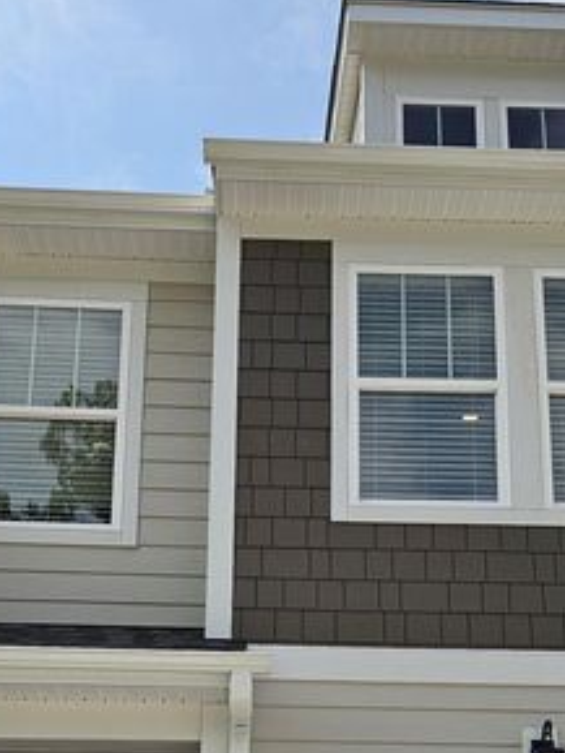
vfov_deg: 34.1
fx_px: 1153
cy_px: 684
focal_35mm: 53
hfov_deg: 27.5
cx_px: 284
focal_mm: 6.3
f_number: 1.7
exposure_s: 1/2000
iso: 25
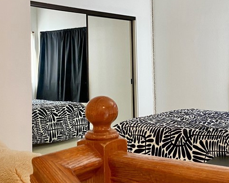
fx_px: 366
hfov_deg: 34.7
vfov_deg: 27.8
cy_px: 54
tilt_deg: +1.7
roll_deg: +1.8
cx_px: 118
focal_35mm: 54
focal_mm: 4.25
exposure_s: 1/60
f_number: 1.8
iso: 125
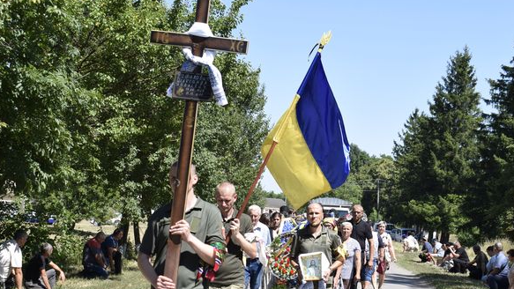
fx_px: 854
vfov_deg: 19.1
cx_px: 242
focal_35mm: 63
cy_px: 209
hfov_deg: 33.5
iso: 200
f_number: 9
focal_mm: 31
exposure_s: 1/320
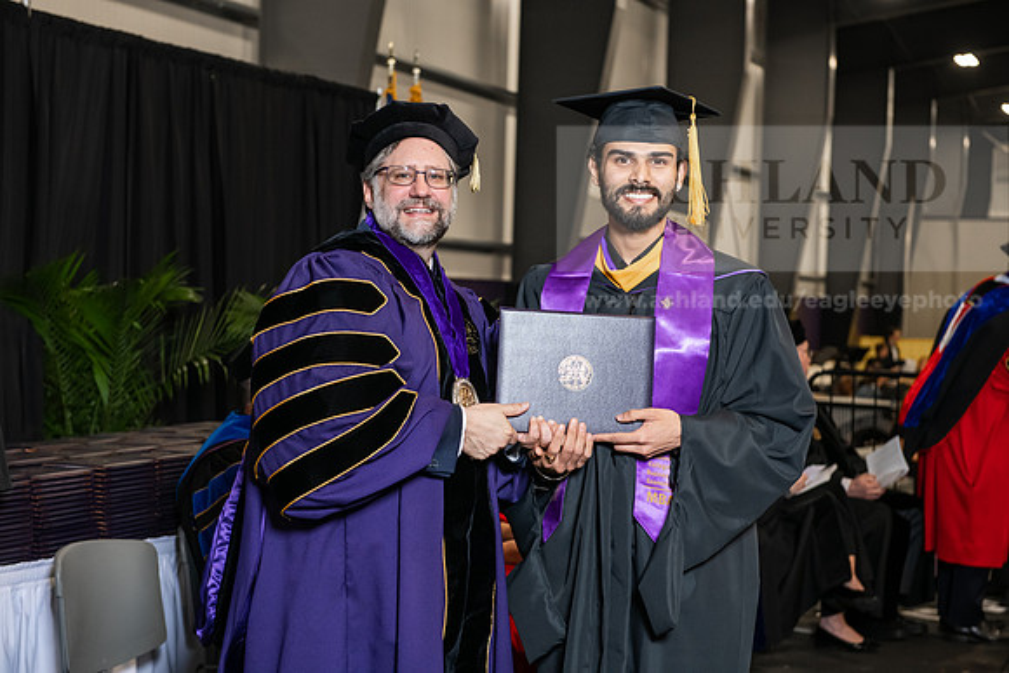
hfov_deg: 28.8
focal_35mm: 70
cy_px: 336
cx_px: 504
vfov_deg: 19.5
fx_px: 1962
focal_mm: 70
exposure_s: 1/200
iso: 2000
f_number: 5
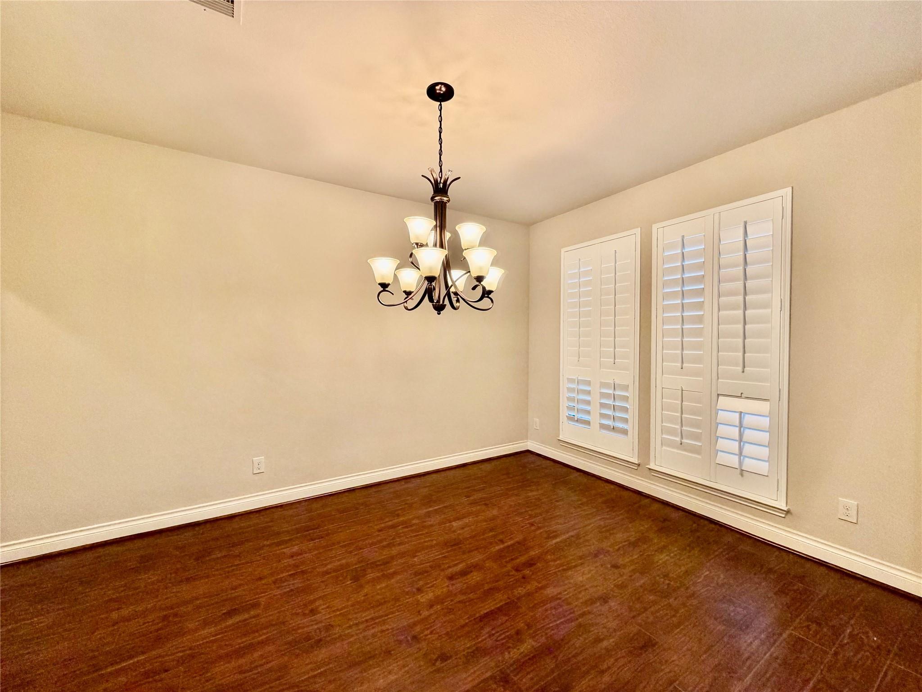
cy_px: 346
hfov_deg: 102.1
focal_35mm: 14
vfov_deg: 85.7
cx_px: 461
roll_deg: +0.2
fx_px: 373
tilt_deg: -1.7
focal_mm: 2.22
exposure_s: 1/120
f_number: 2.2
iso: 250
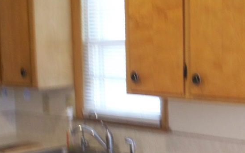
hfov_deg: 24.3
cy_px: 173
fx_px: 567
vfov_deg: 14.9
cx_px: 147
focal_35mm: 85
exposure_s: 1/25
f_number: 2.8
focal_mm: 7.8
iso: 200
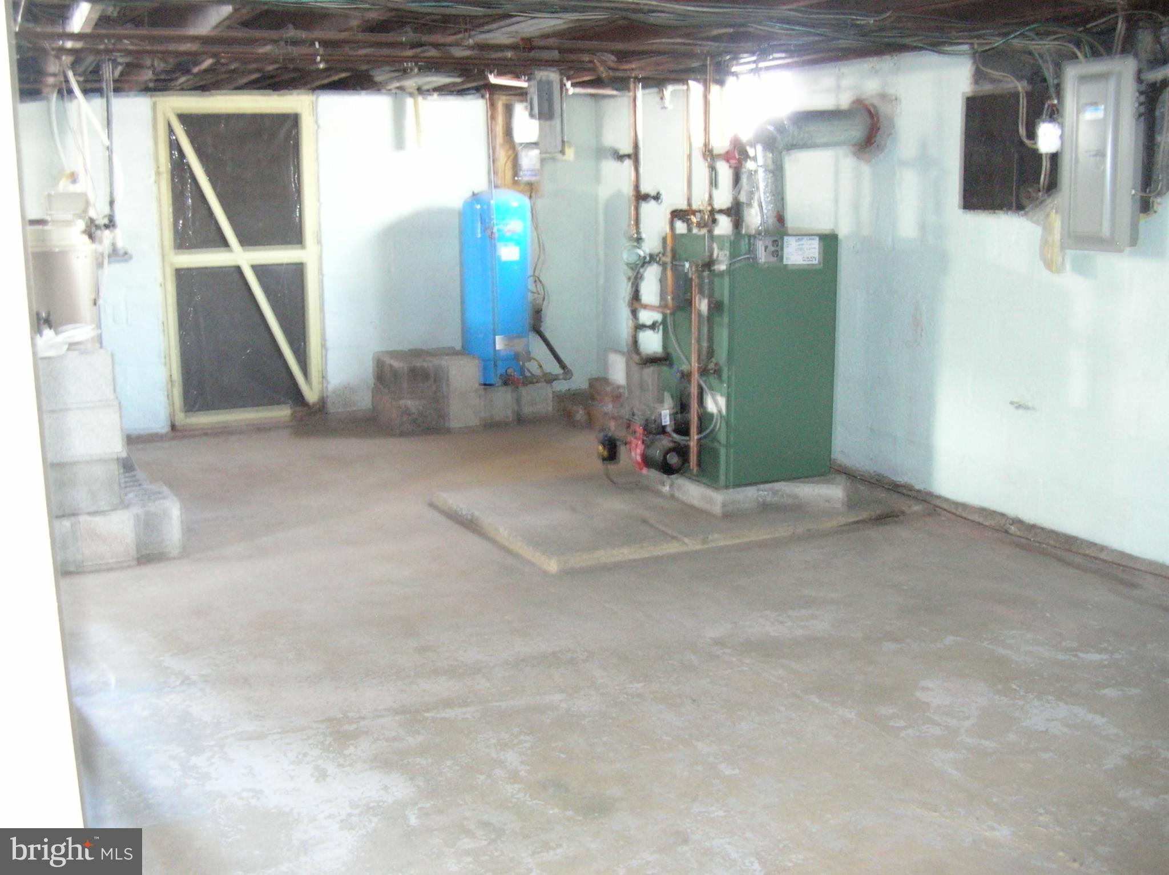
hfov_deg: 51.4
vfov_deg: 39.6
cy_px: 438
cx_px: 584
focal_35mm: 36
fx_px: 1215
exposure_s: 1/1.4
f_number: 2.7
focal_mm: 6
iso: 300
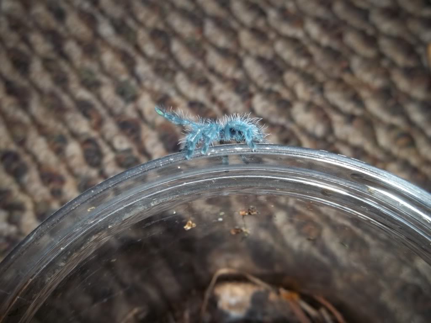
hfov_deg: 55.4
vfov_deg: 42.9
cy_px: 162
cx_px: 216
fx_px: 411
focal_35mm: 33
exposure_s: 1/30
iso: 64
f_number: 3.3
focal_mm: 5.9
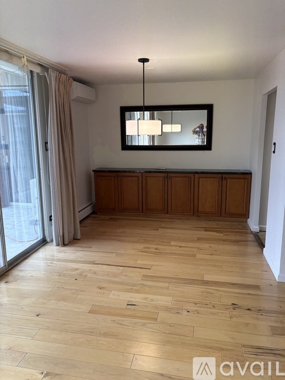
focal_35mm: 26
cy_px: 190
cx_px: 142
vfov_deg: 67.3
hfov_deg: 53.0
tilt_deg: -10.9
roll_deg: +0.9
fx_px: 286
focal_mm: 5.96
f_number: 1.6
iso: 100
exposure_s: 1/127
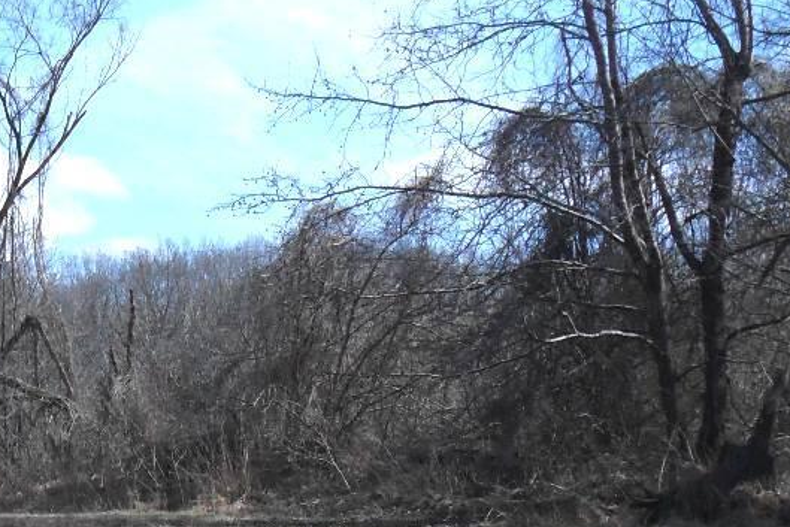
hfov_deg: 17.9
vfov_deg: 12.4
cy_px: 458
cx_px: -70
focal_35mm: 110
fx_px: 2414
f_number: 7.6
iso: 80
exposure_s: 1/350
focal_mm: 6.3
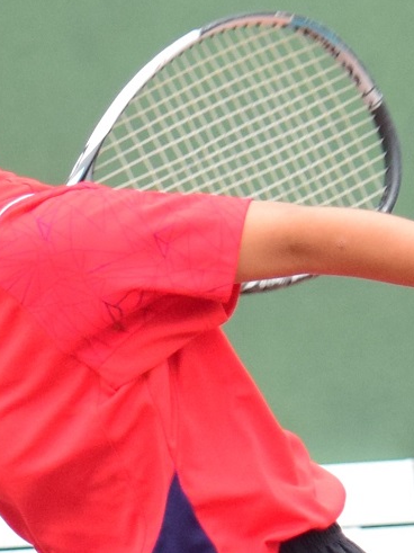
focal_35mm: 705
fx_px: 11247
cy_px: 667
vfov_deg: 2.8
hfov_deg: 2.1
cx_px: 66
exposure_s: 1/1250
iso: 800
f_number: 4.8
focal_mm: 120
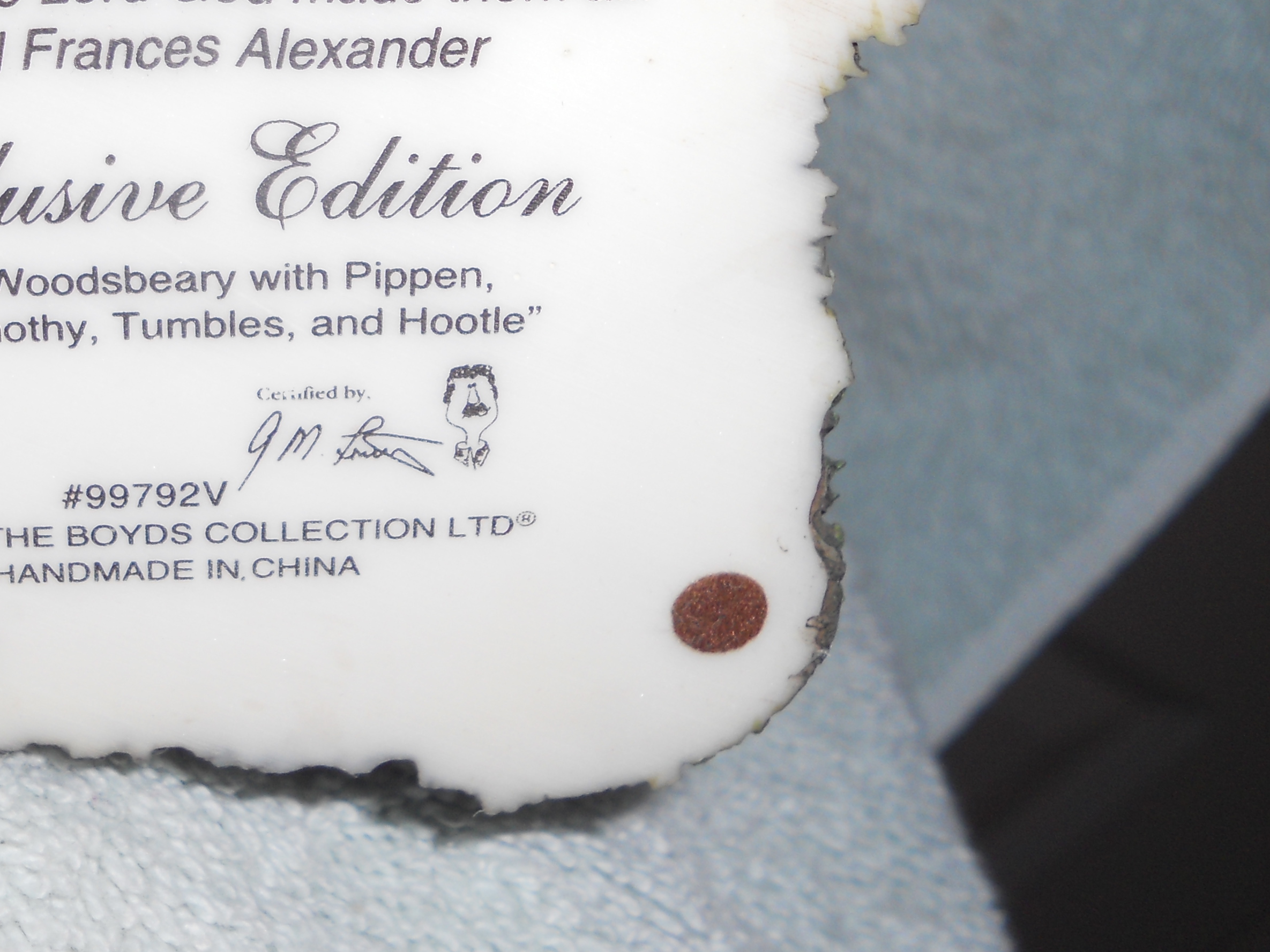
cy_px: 210
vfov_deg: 26.6
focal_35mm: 54
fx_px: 1981
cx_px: 261
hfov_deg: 34.5
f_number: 8.8
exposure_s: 1/25
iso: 80
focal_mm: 5.8
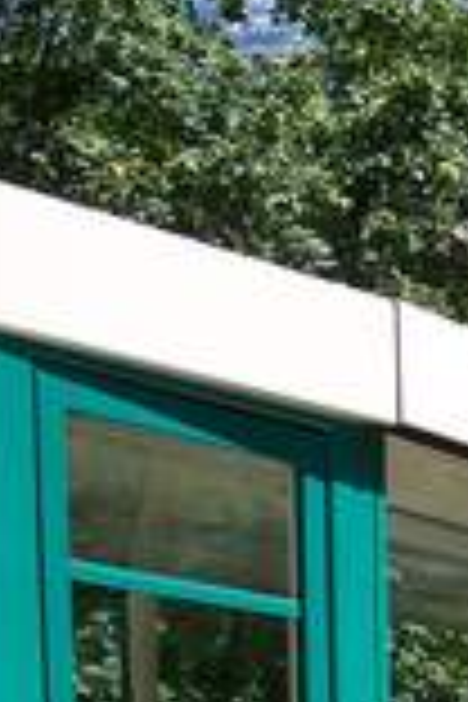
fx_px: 3081
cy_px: 878
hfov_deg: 8.1
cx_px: 1044
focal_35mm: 158
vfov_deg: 12.6
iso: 64
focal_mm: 7.8
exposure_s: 1/640
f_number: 2.8
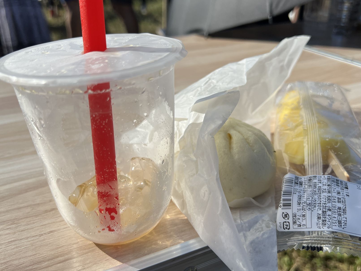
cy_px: 124
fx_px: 323
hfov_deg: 58.3
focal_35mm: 31
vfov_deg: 45.4
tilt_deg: -24.8
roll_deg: +1.3
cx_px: 194
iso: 50
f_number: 1.5
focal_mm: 5.7
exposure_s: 1/9434
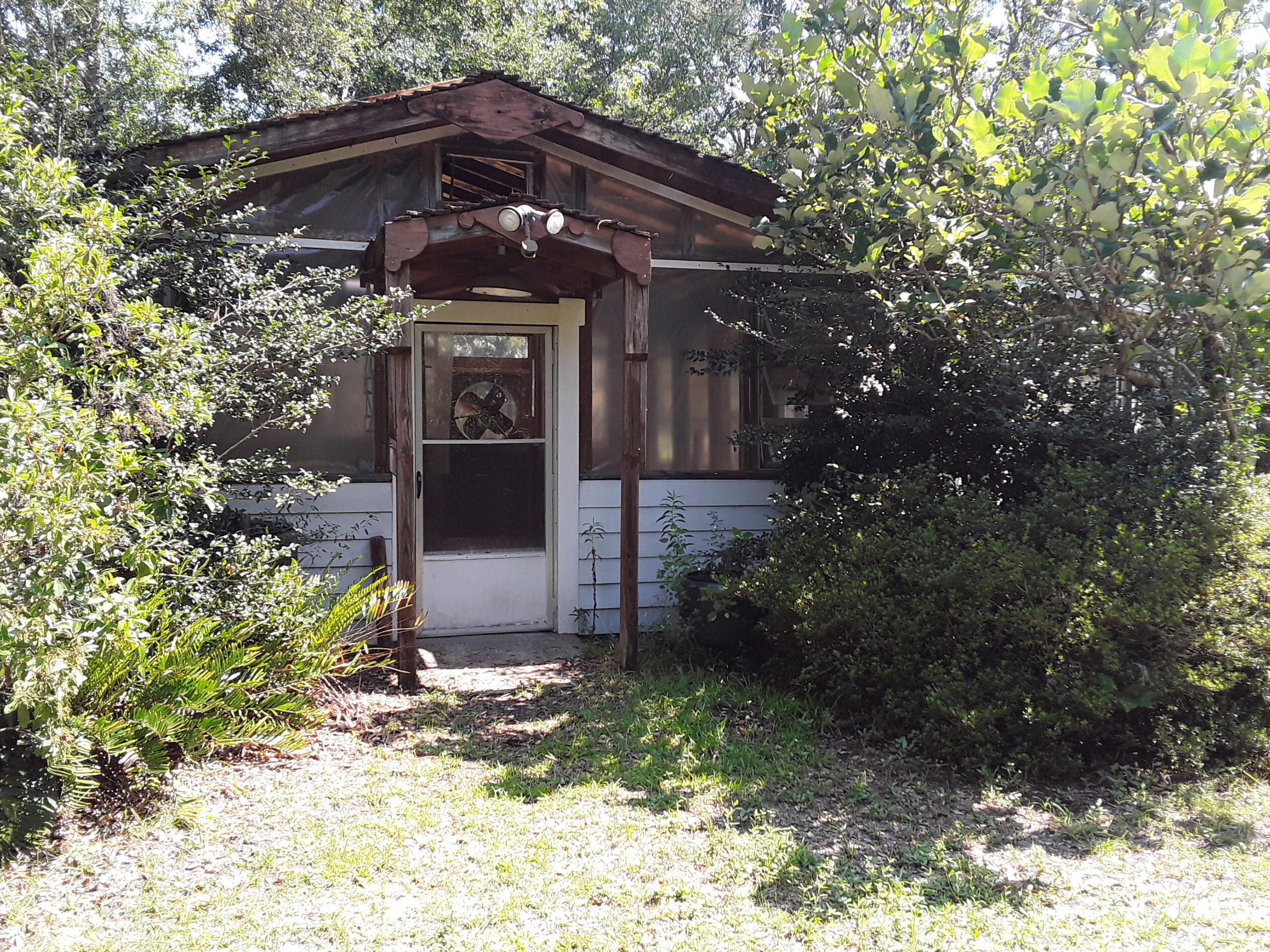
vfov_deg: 44.2
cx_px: 653
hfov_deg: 56.8
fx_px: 1174
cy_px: 467
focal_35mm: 32
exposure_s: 1/293
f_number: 1.9
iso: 40
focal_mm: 2.91
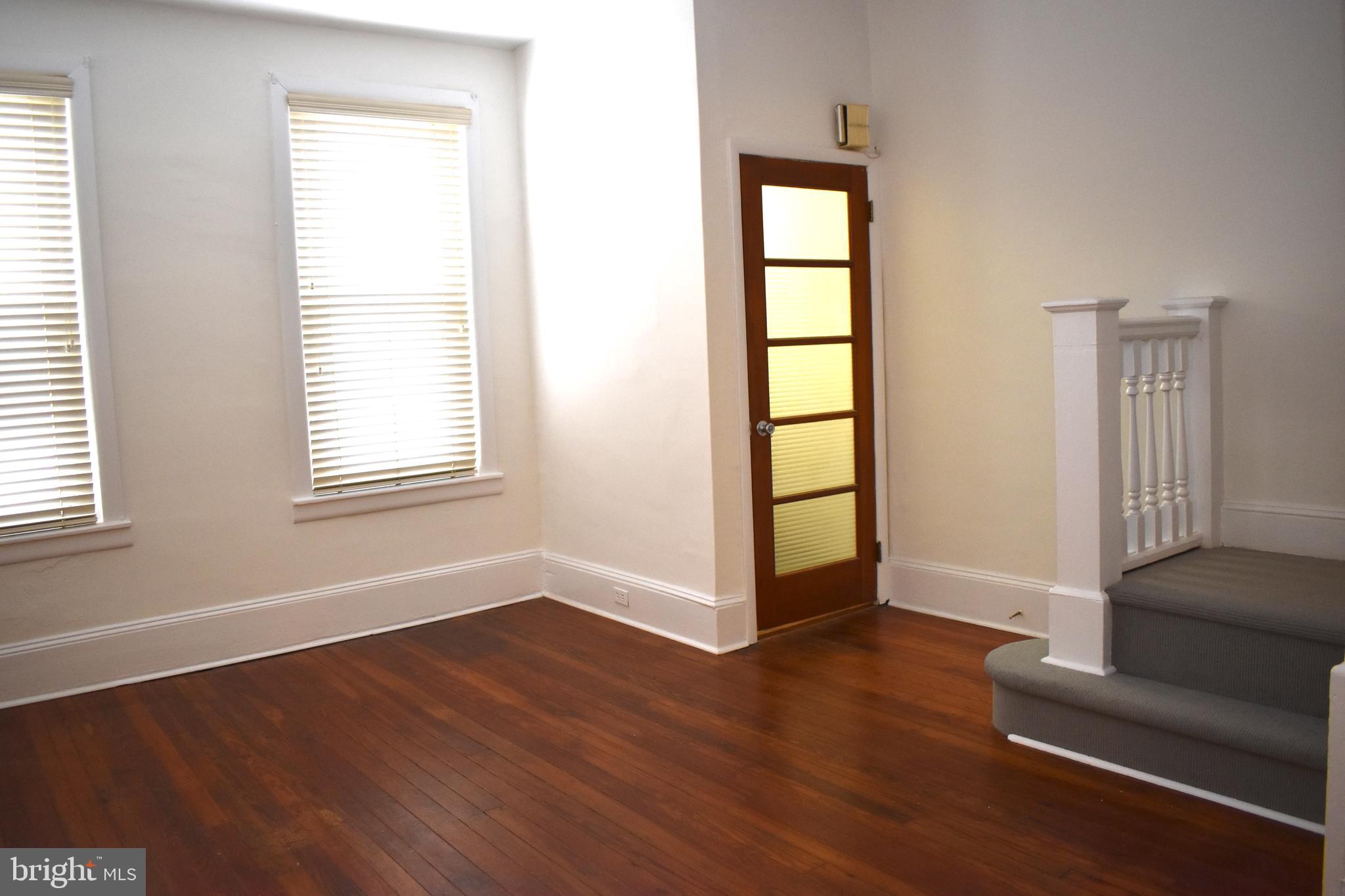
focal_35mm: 27
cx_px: 672
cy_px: 448
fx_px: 1009
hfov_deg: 67.4
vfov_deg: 47.9
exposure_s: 1/60
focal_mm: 18
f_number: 3.5
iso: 800
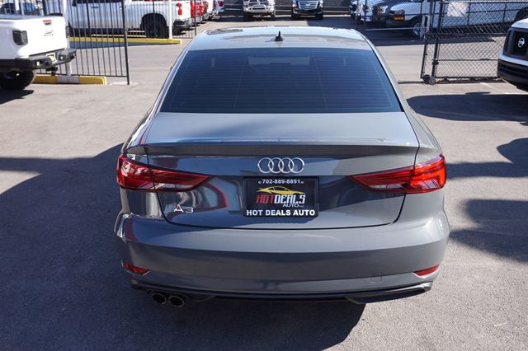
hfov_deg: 57.2
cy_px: 176
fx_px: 484
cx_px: 264
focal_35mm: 33
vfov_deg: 39.9
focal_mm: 22
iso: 100
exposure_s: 1/100
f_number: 7.1
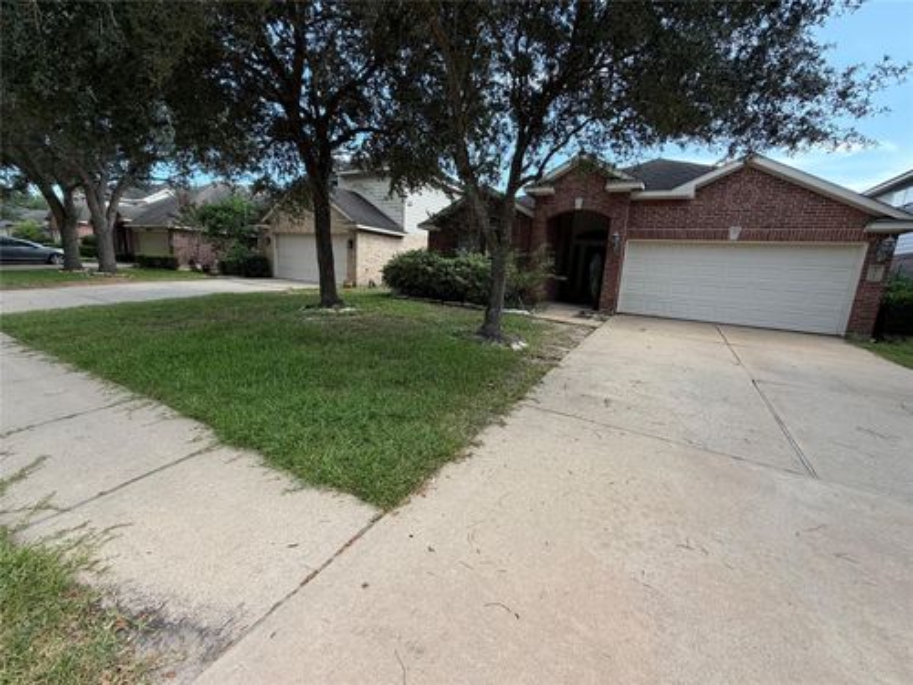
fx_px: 369
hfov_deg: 102.1
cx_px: 456
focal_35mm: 14
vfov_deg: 85.7
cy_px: 342
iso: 64
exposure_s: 1/458
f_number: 2.2
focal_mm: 2.22
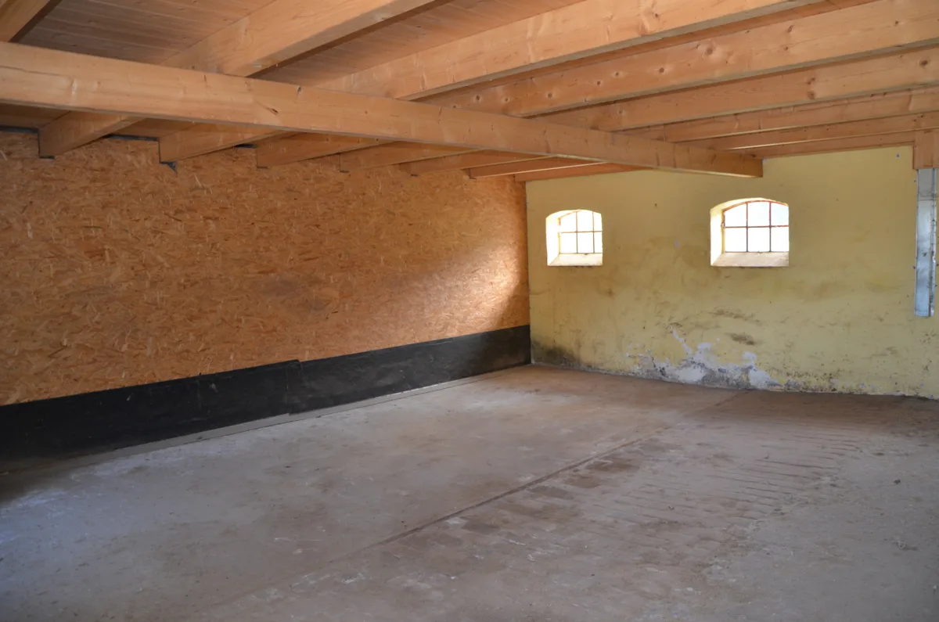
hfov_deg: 67.5
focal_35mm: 27
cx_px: 470
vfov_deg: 47.7
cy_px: 311
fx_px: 703
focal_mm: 18
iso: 400
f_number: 3.5
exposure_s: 1/80
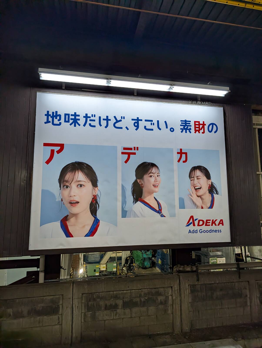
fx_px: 242
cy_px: 174
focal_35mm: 24
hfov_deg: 56.9
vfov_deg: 71.5
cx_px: 131
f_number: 1.68
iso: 385
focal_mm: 6.9
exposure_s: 1/897
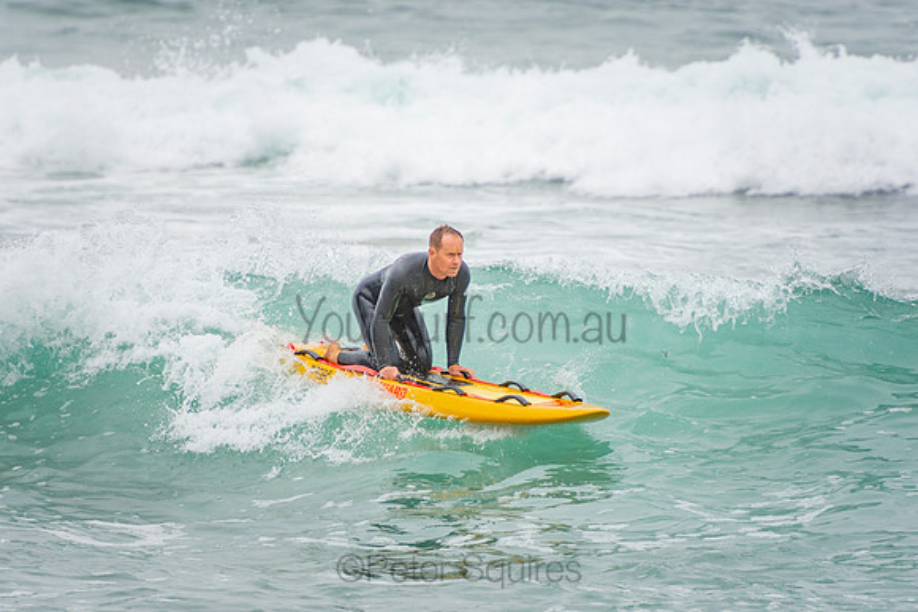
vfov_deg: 2.4
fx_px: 14920
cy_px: 306
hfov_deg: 3.5
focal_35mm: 585
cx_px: 459
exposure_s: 1/1600
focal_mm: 390
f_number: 5.6
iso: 320
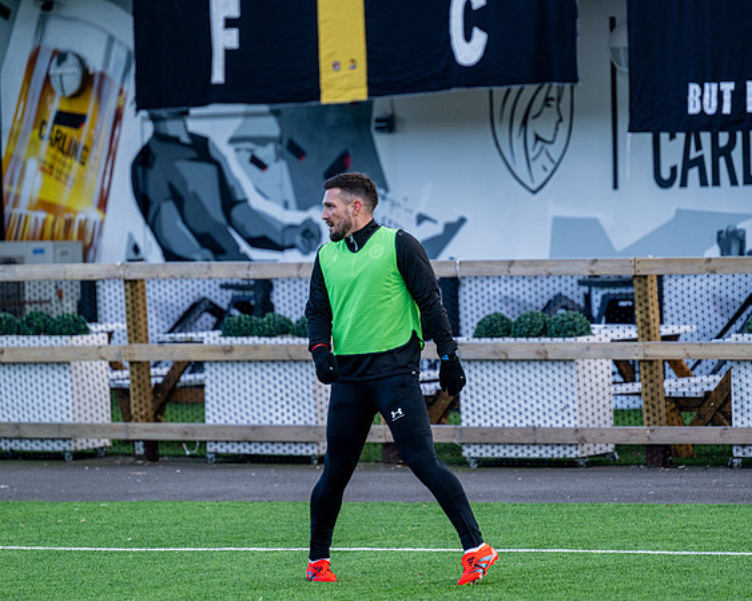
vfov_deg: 5.7
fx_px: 6013
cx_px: 376
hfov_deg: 7.2
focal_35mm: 270
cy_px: 300
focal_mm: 240
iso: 1000
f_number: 4
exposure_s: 1/1000
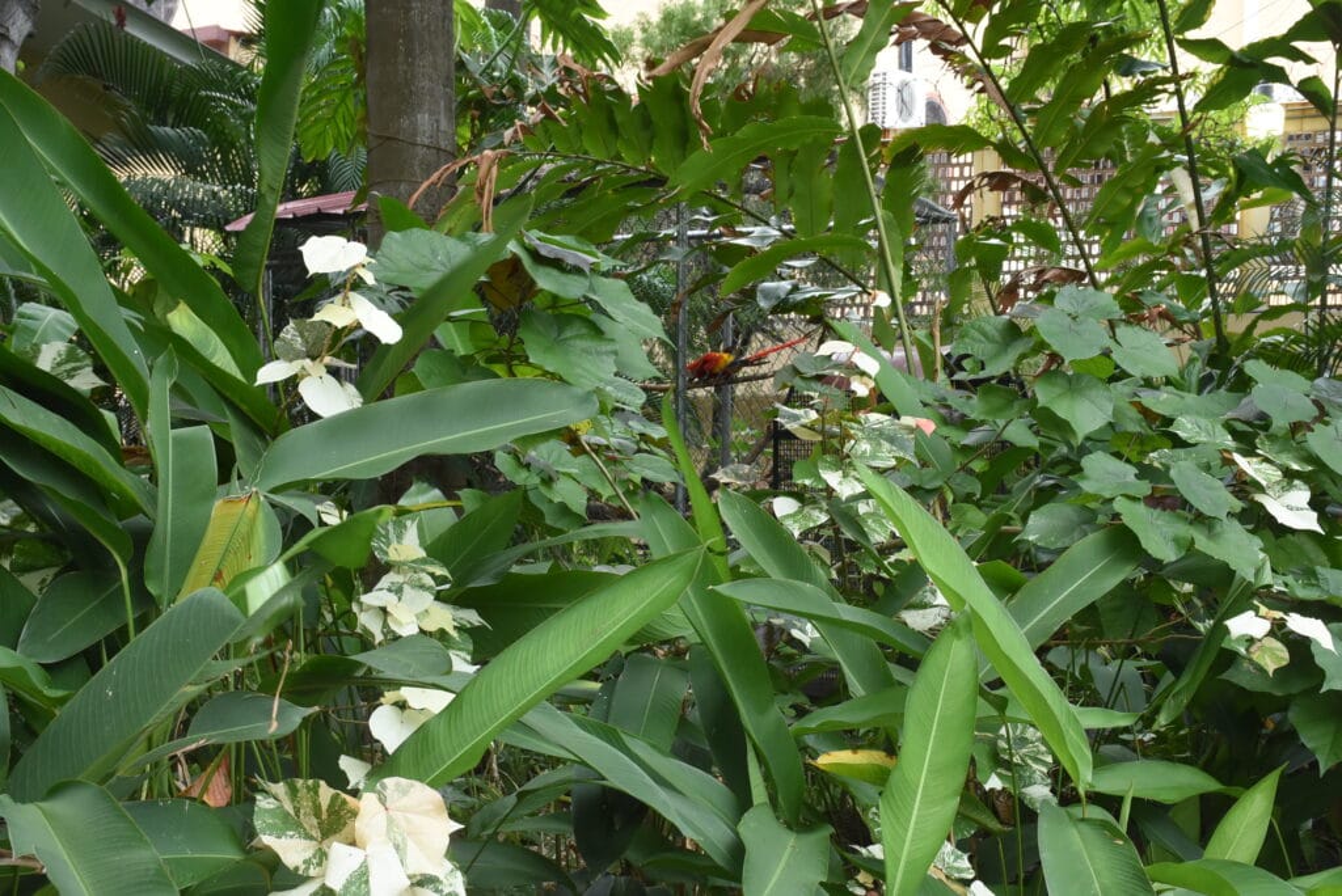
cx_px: 671
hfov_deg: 33.4
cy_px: 448
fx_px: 2238
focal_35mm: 60
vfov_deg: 22.7
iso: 1100
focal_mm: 40
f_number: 11
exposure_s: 1/30
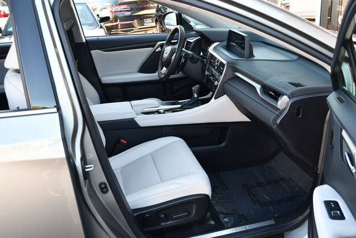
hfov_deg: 53.1
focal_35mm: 36
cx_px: 178
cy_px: 119
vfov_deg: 36.9
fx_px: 356
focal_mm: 18
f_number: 3.5
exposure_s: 1/250
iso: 640
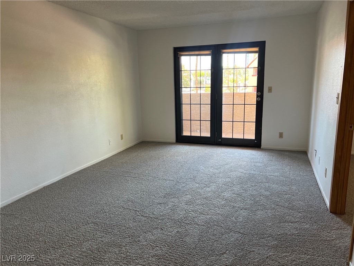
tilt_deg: -12.1
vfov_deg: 53.1
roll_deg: +1.2
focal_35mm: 26
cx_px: 177
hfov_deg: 67.3
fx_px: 266
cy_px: 133
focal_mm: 5.7
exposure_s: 1/60
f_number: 1.5
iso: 80
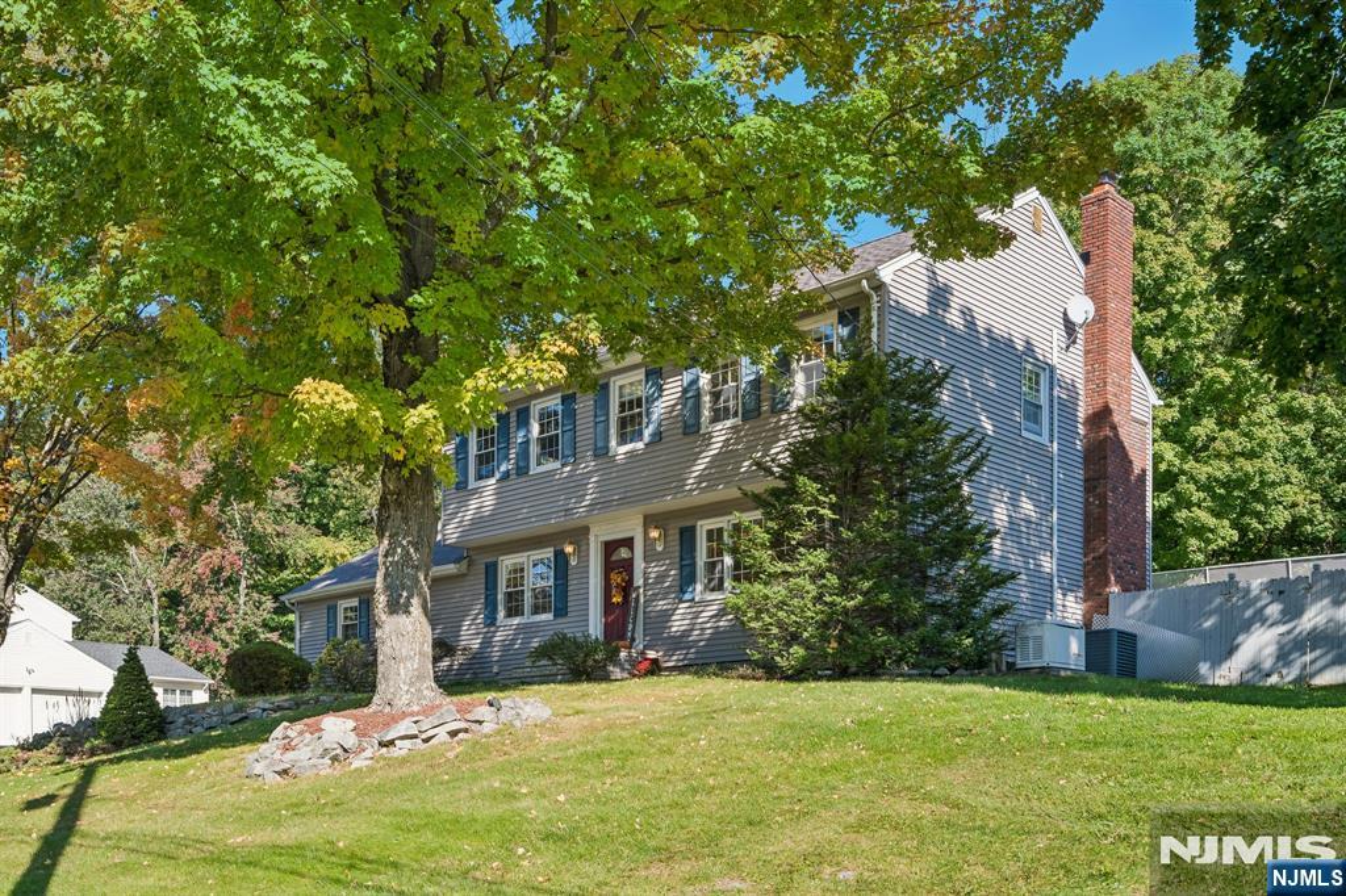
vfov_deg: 37.8
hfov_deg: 54.4
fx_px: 1308
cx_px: 673
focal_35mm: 35
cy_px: 448
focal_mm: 35
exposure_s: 1/100
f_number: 8
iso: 125
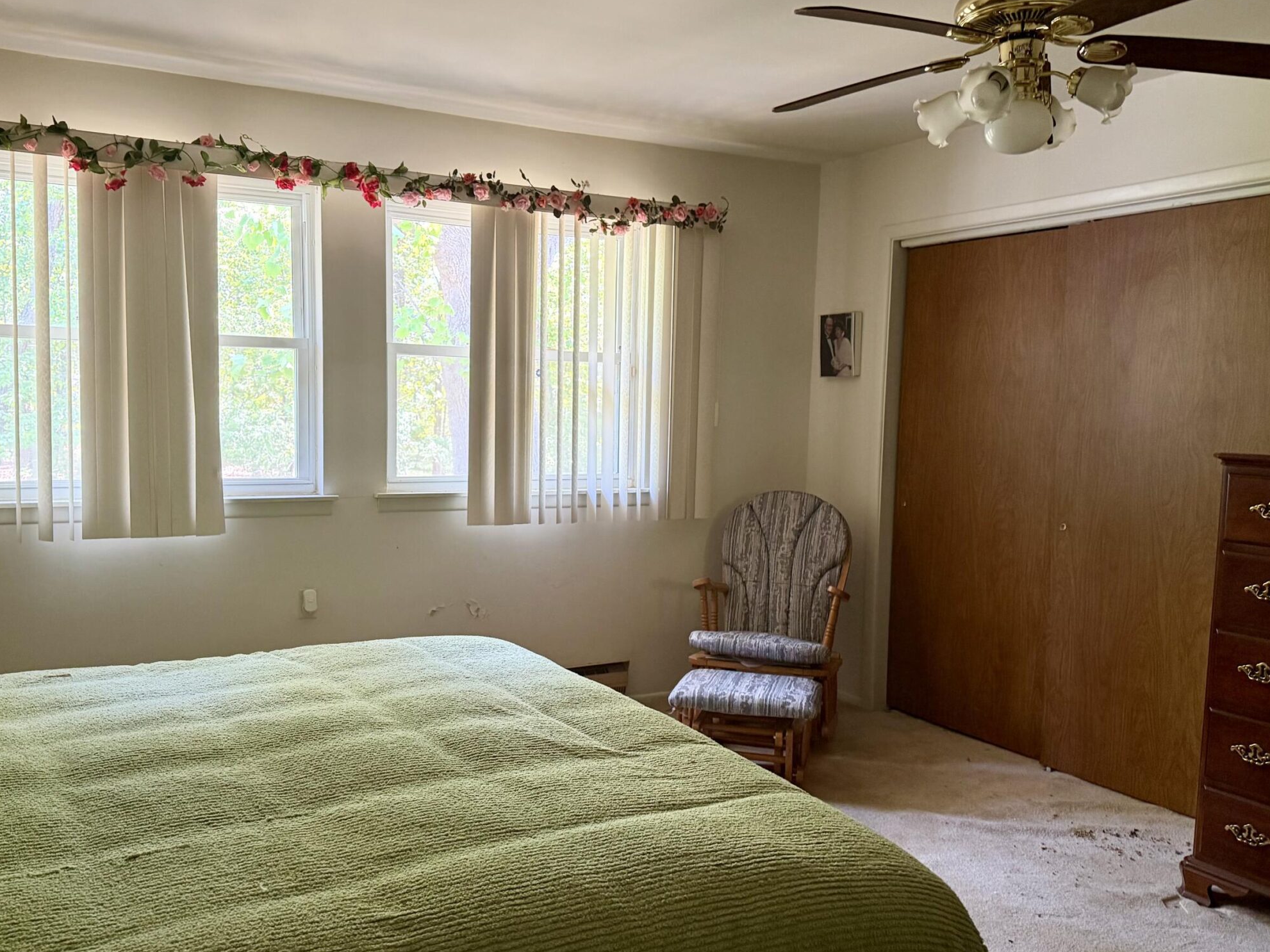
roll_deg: -0.3
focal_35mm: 31
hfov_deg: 58.3
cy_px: 494
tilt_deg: -5.0
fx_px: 1137
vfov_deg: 45.4
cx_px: 582
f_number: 1.78
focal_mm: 6.76
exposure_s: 1/60
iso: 400
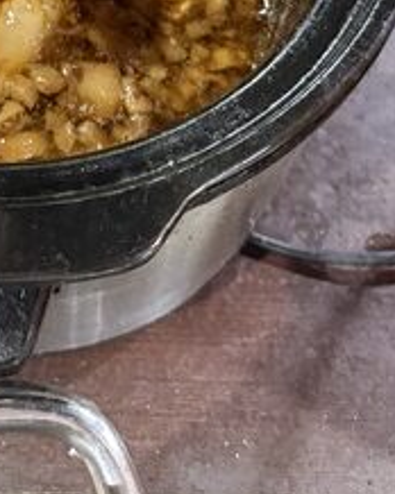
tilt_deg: -53.5
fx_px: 849
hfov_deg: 25.3
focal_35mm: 58
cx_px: 28
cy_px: -82
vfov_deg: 28.7
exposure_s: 1/30
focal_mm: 6.76
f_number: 1.78
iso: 800
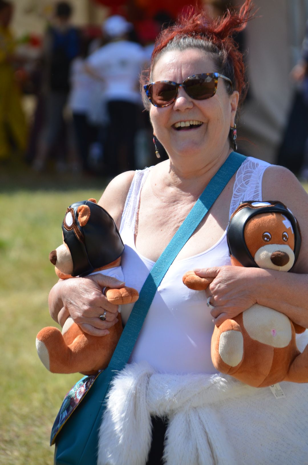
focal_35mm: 300
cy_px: 232
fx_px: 3868
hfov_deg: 4.6
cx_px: 154
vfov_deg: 6.9
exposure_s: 1/1600
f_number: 6.3
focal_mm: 200
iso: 400
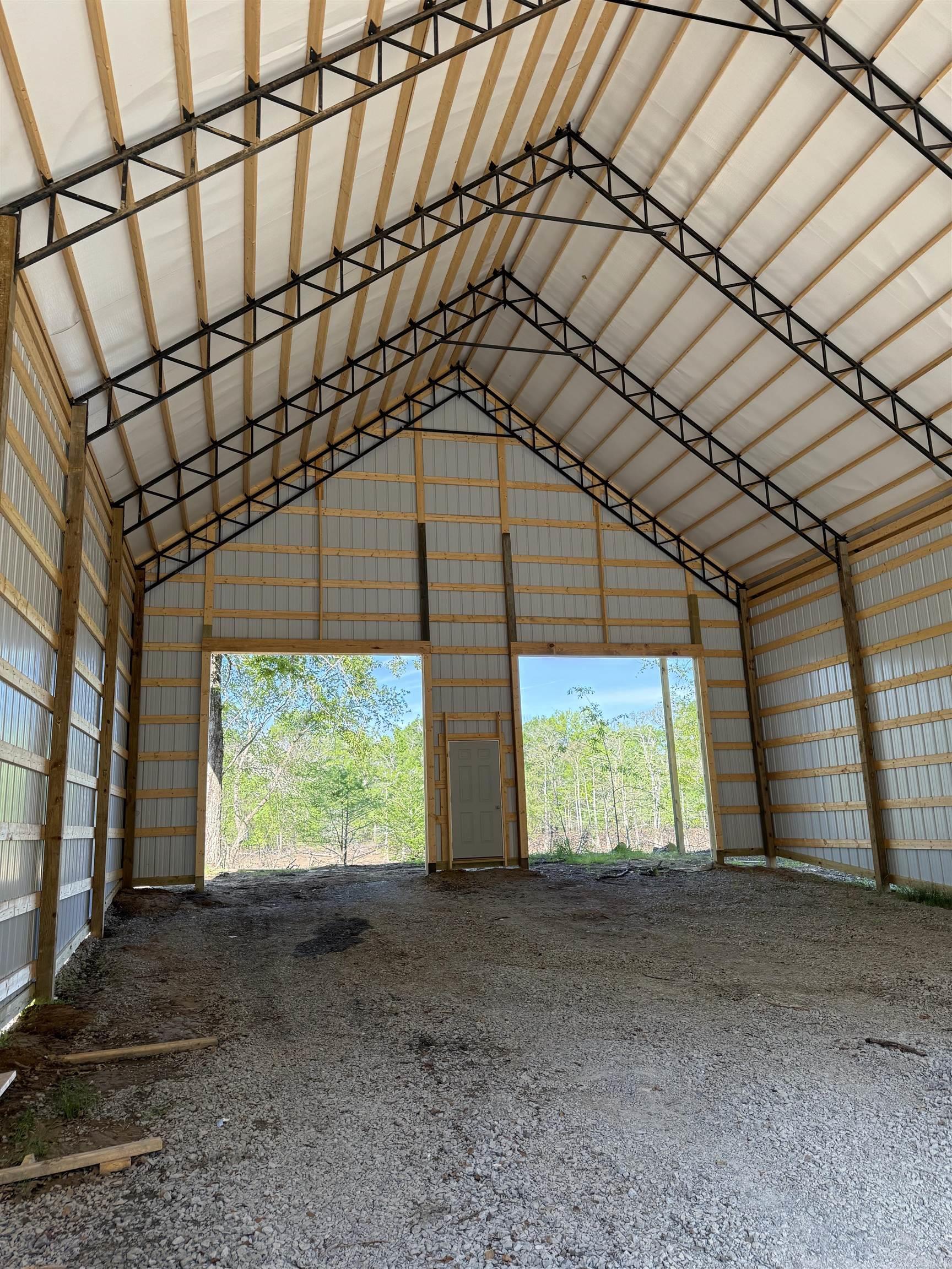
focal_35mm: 24
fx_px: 880
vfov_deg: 71.6
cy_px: 634
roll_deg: +1.5
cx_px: 476
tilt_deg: +10.7
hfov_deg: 56.8
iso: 100
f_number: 1.78
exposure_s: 1/391
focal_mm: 6.76
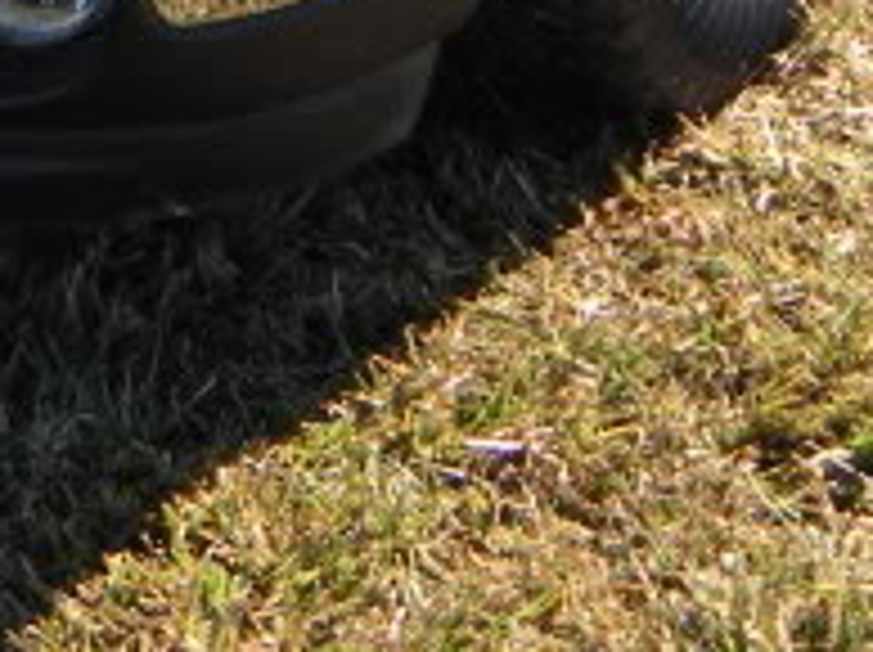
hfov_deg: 10.6
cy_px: -931
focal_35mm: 185
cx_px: -112
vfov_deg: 7.5
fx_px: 4660
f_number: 3.8
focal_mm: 5.9
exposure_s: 1/204
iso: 64
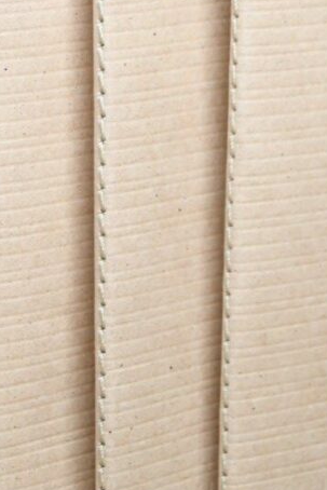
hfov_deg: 7.4
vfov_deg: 11.0
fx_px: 2519
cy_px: -50
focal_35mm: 185
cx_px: 175
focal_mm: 55
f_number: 8
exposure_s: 1/80
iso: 800
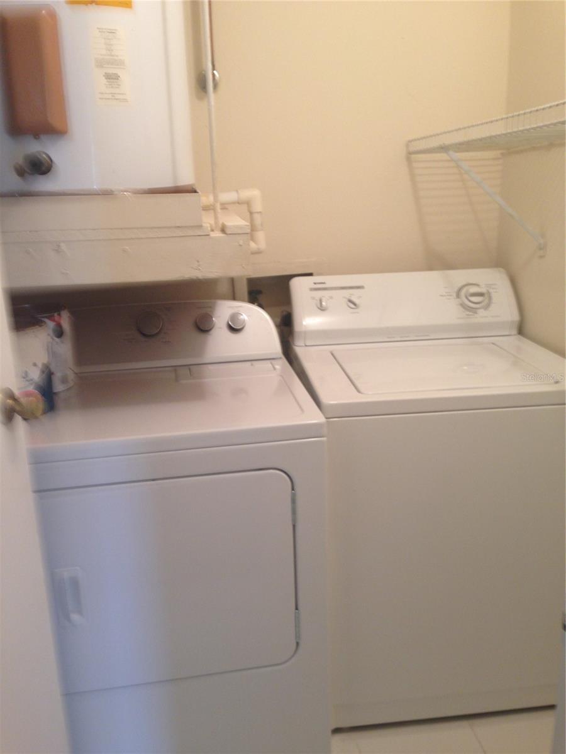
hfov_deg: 42.9
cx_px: 283
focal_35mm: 33
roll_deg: +3.3
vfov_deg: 55.4
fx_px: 719
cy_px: 377
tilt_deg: -14.0
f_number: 2.4
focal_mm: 4.12
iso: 50
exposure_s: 1/20
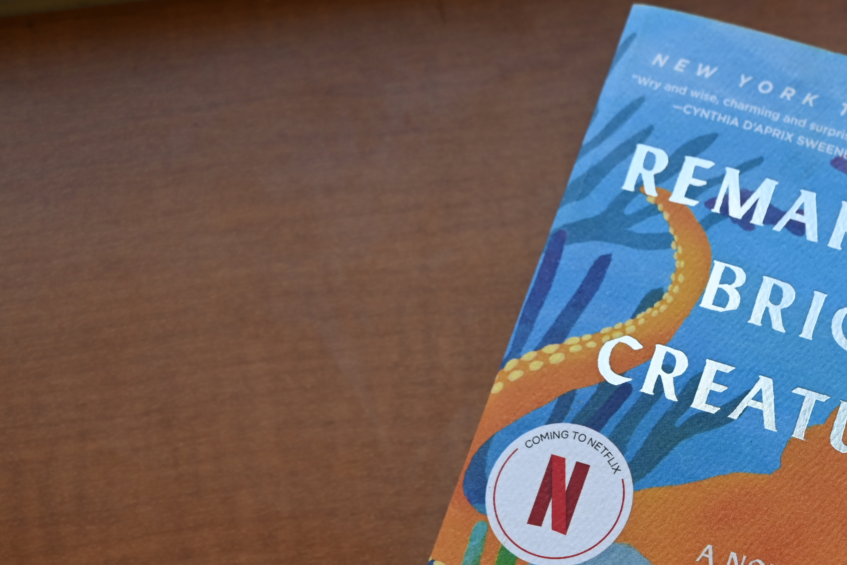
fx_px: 1672
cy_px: 557
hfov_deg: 26.8
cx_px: 860
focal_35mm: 71
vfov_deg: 18.7
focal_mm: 34.5
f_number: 4.8
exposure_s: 1/250
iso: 320
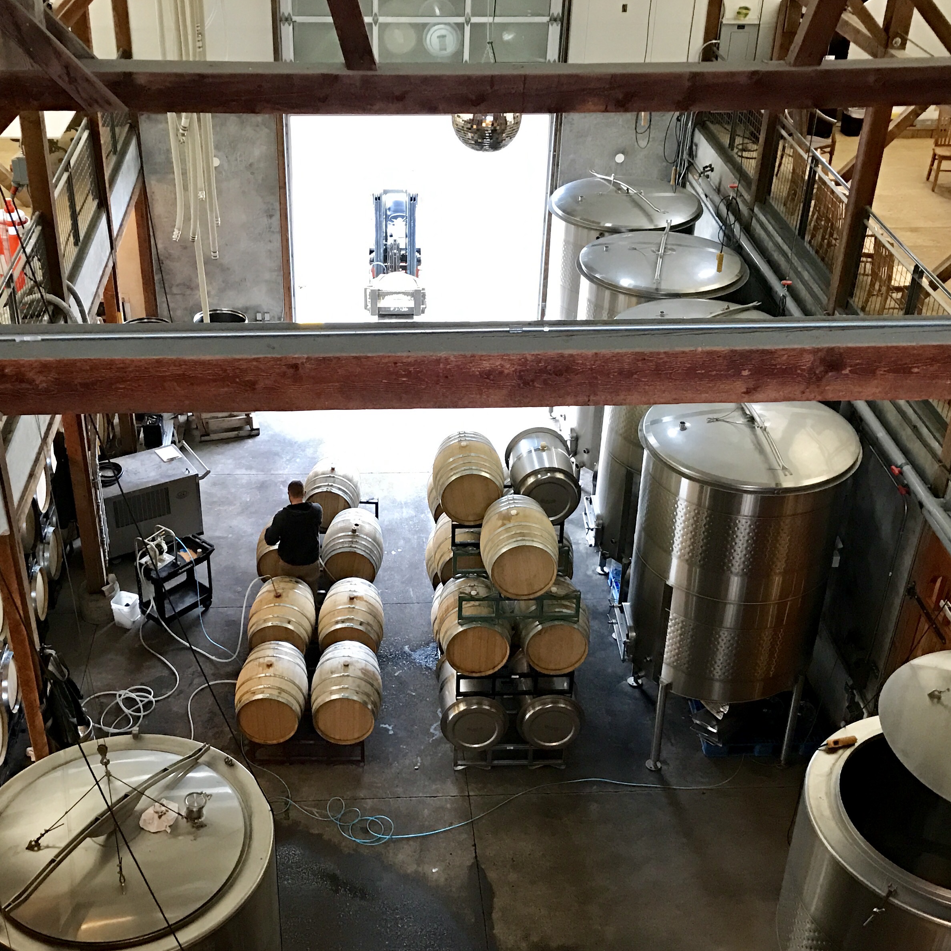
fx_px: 1305
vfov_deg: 40.0
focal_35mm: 42
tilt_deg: -33.3
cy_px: 521
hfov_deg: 40.0
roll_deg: -0.8
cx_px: 423
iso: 80
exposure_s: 1/15
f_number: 1.8
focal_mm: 3.99
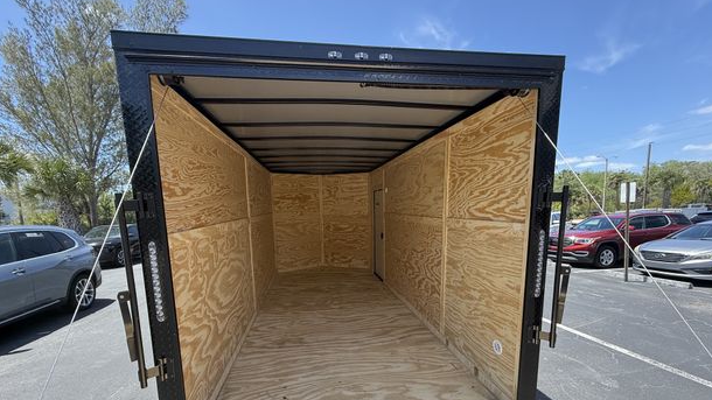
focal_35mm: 16
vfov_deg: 66.0
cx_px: 354
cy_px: 251
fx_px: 302
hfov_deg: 99.4
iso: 50
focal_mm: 2.22
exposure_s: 1/312
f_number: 2.2
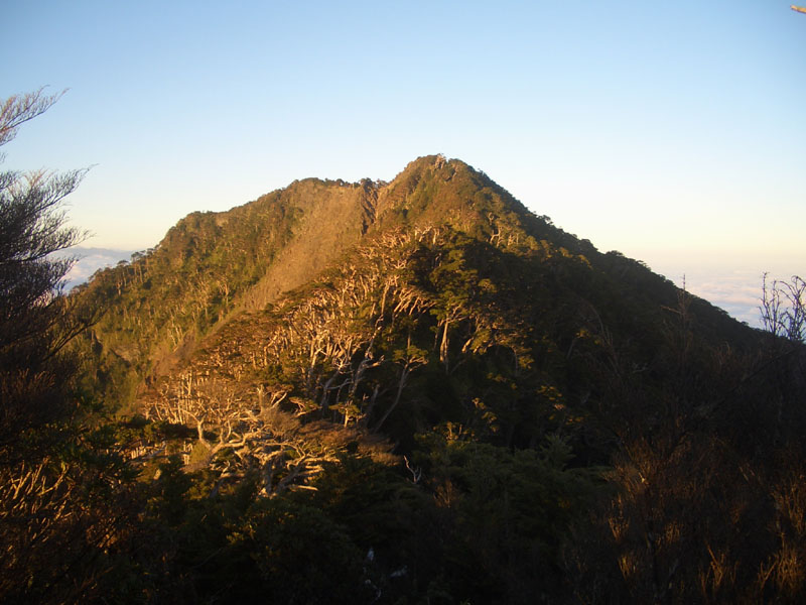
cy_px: 302
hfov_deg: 52.6
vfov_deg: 40.7
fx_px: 815
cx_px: 403
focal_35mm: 35
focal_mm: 5.8
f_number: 2.6
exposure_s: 1/200
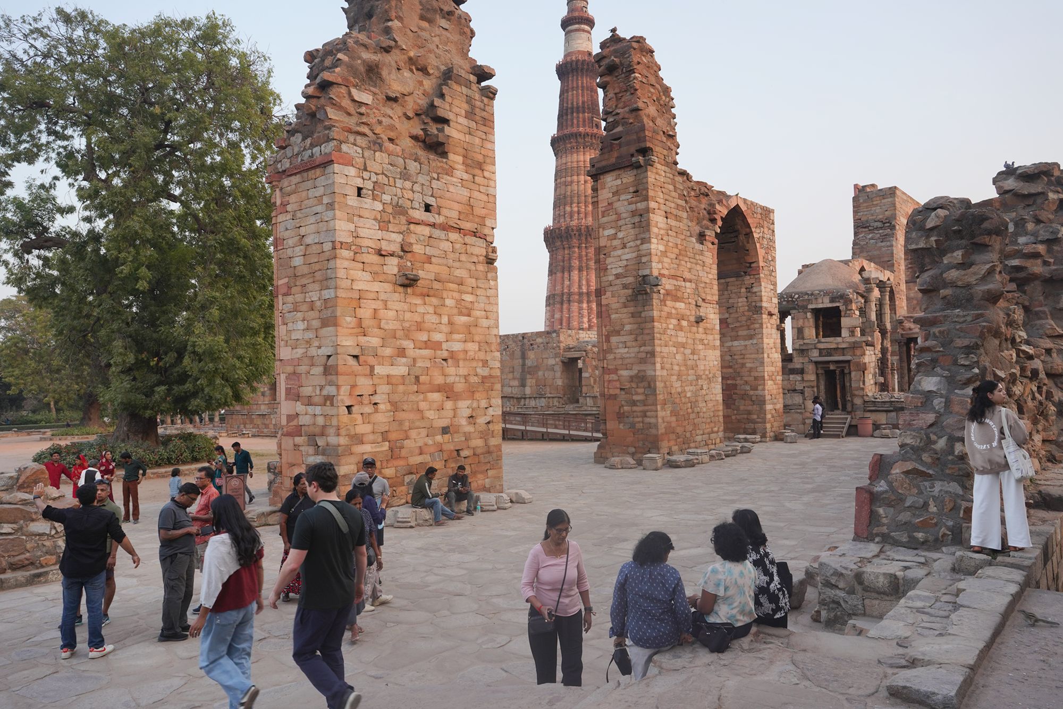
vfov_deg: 53.1
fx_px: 709
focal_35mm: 24
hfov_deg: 73.7
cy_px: 354
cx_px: 532
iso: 320
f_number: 8
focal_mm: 24
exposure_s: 1/100
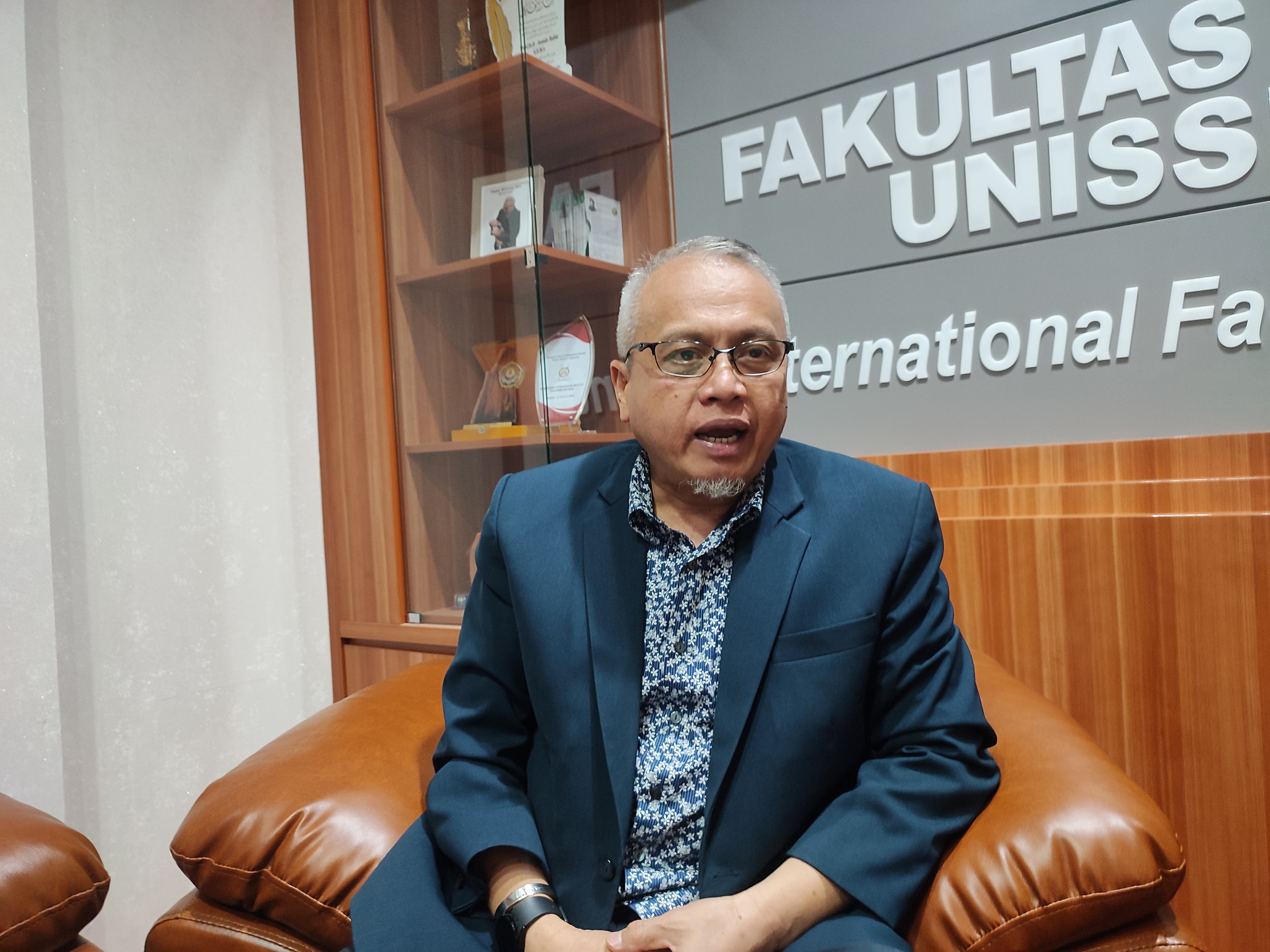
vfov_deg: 54.9
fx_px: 917
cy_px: 476
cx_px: 635
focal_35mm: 25
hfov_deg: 69.4
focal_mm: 6.04
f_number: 1.9
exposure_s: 1/20
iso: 911
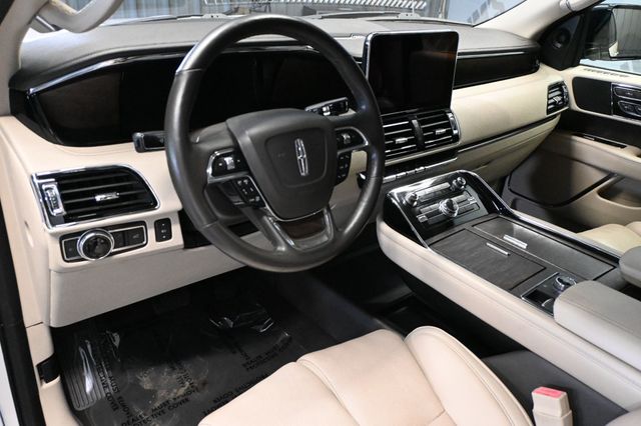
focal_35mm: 29
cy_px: 213
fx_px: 521
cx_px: 320
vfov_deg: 44.6
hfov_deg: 63.2
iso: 6400
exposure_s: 1/60
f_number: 3.8
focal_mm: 19.5
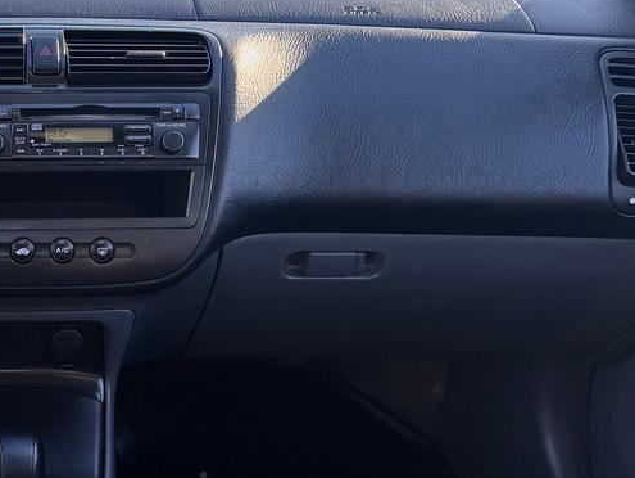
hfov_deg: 29.0
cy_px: 186
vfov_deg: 23.6
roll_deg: -0.9
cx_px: -9
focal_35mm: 62
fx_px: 1138
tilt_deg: -22.6
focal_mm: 6.76
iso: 64
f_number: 1.78
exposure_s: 1/182
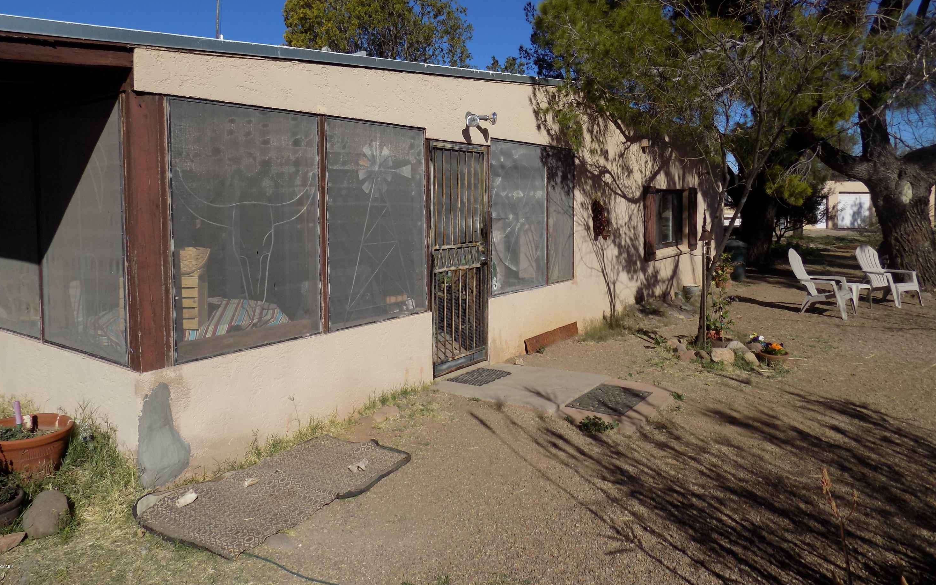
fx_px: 663
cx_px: 461
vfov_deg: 47.3
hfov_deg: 70.4
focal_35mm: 26
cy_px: 230
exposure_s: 1/200
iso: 80
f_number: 9.9
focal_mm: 4.3
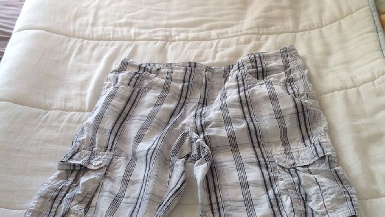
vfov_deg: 22.6
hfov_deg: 39.9
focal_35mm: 52
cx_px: 193
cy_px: 184
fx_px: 531
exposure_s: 1/60
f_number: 2.4
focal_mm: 4.28
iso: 64
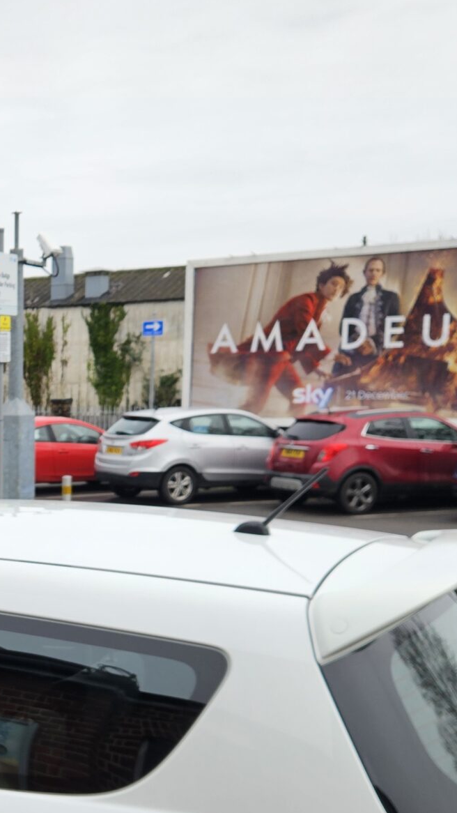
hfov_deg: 20.1
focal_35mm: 55
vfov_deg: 37.0
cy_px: 600
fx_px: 1185
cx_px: -130
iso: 25
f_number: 1.8
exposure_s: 1/186
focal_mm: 5.4
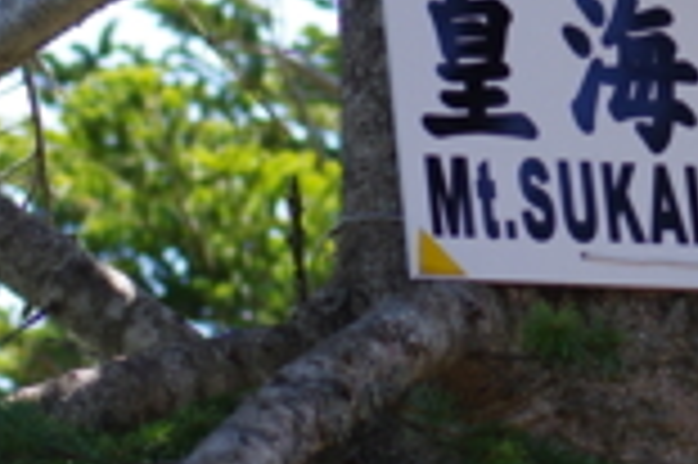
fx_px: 5191
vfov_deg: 5.1
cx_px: 666
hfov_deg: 7.7
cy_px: 9
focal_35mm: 268
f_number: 4
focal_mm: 35
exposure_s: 1/400
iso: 200
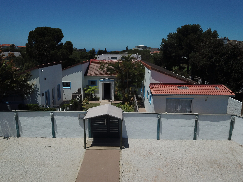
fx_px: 190
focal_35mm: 27
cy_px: 93
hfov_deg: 65.3
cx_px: 117
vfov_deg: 51.3
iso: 100
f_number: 2.2
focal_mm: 4.73
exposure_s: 1/4115
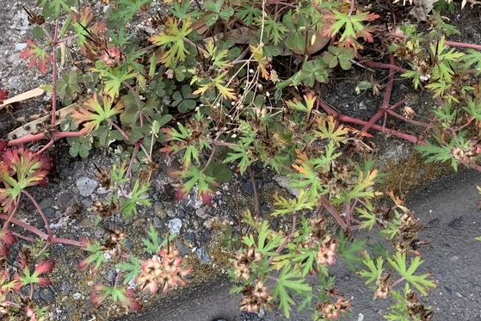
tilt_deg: -66.4
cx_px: 207
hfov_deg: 34.4
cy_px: 71
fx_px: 775
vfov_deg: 23.1
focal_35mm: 58
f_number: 1.8
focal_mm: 4.25
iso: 40
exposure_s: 1/121
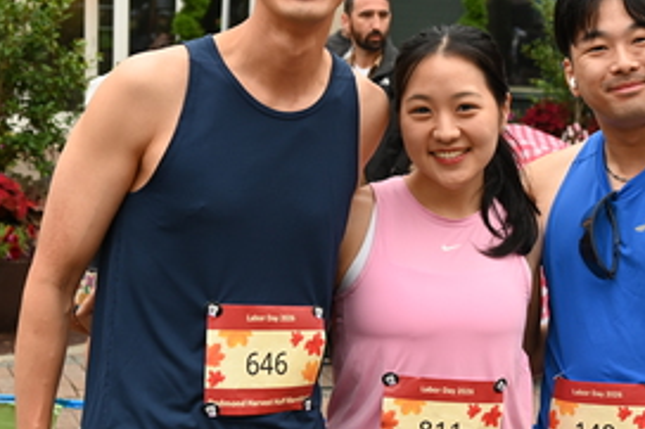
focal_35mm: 85
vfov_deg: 16.1
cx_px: 434
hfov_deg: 23.8
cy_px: 219
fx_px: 1522
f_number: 5.3
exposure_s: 1/125
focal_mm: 42
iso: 640
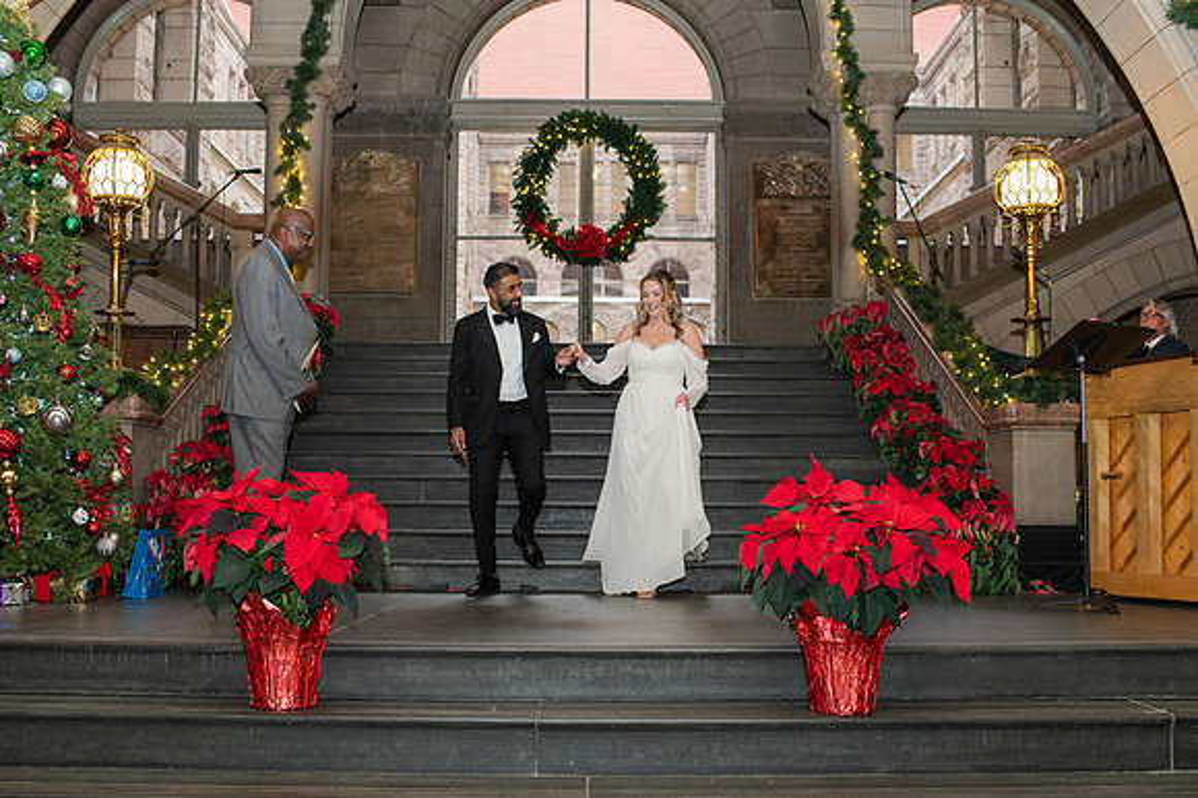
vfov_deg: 34.5
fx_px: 1282
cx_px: 608
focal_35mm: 39
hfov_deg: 50.1
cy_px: 428
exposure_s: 1/200
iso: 1000
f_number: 3.5
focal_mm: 35
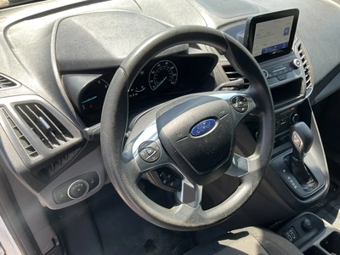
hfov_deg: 61.7
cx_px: 170
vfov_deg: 48.2
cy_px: 128
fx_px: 285
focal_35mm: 29
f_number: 1.8
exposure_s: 1/122
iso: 20
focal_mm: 3
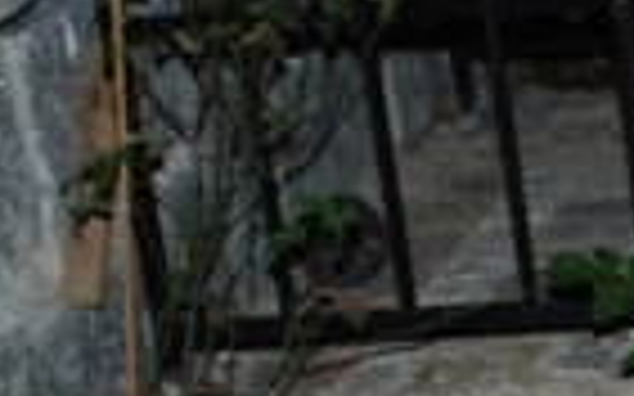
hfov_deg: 10.3
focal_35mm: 195
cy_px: 662
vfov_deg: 6.6
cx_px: 989
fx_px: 3368
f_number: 3.5
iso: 200
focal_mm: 28
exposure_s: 1/60
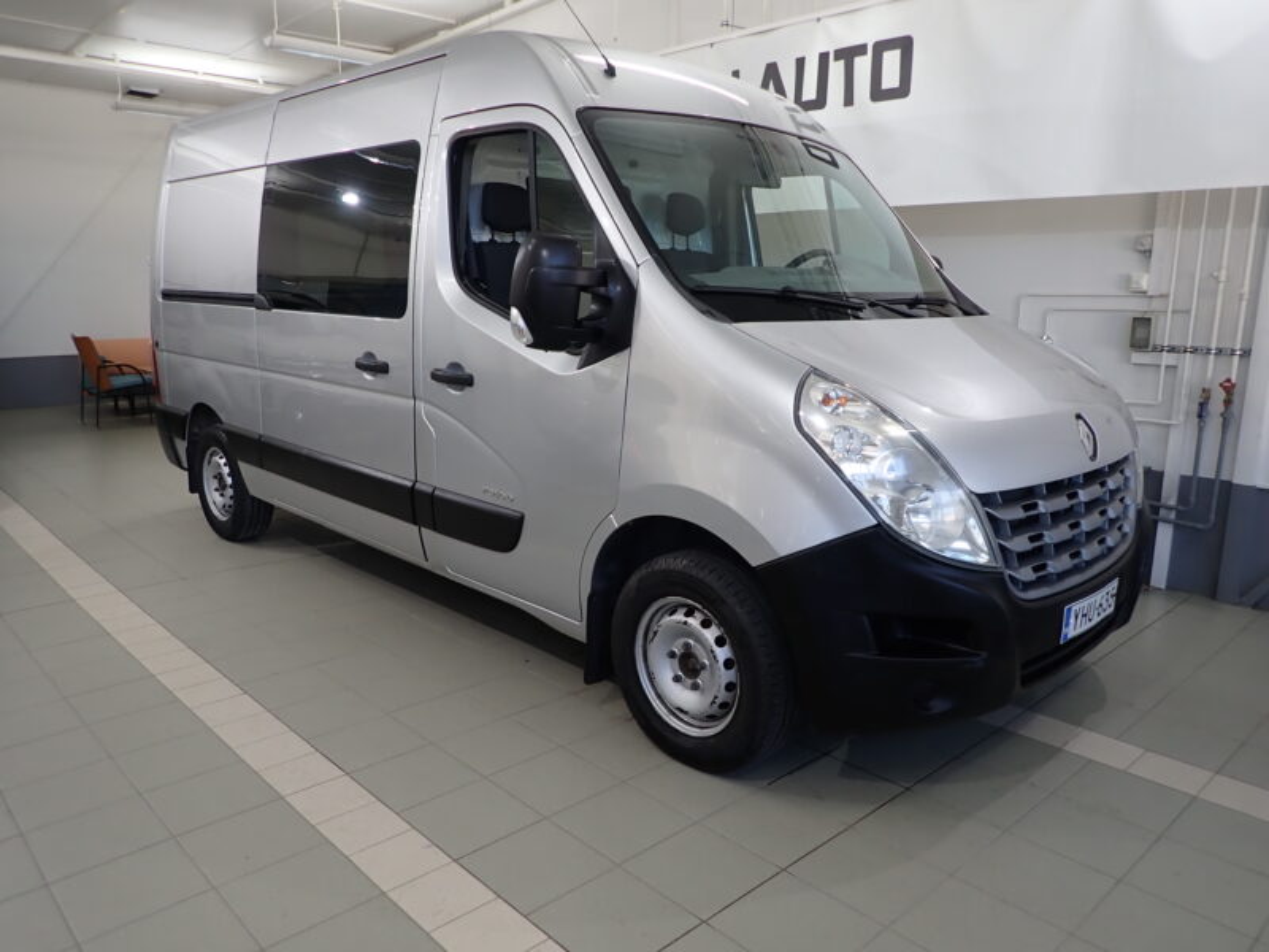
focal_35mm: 25
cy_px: 476
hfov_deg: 69.4
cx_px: 634
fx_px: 916
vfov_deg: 54.9
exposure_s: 1/80
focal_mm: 4.5
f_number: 2
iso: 100
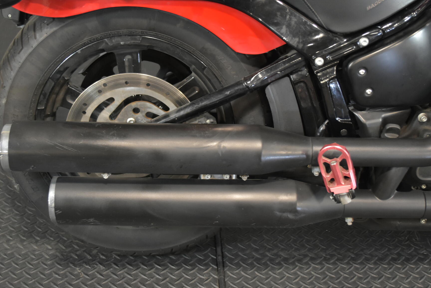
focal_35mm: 52
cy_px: 123
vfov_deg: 26.0
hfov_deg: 38.2
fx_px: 623
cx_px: 194
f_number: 4.5
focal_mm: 30
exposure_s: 1/20
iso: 1600
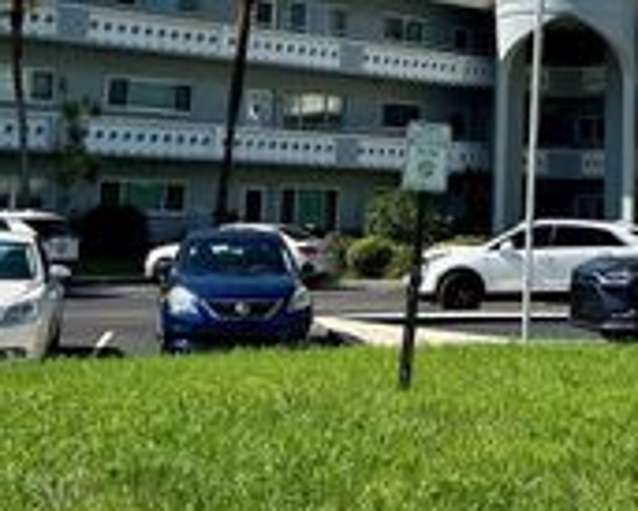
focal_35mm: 74
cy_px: -17
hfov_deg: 25.0
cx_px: 556
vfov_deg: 20.0
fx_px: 1398
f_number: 1.5
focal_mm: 5.7
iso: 50
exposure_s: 1/4444
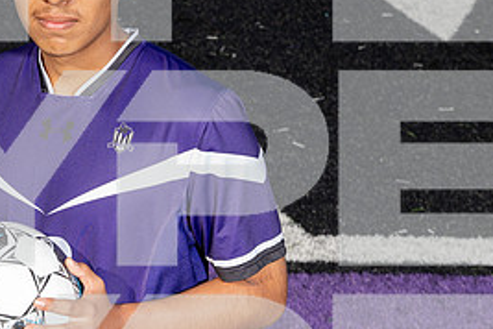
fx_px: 1876
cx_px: 81
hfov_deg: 14.9
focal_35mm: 137
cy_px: 169
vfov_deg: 10.0
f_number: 8
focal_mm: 63
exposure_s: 1/250
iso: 100
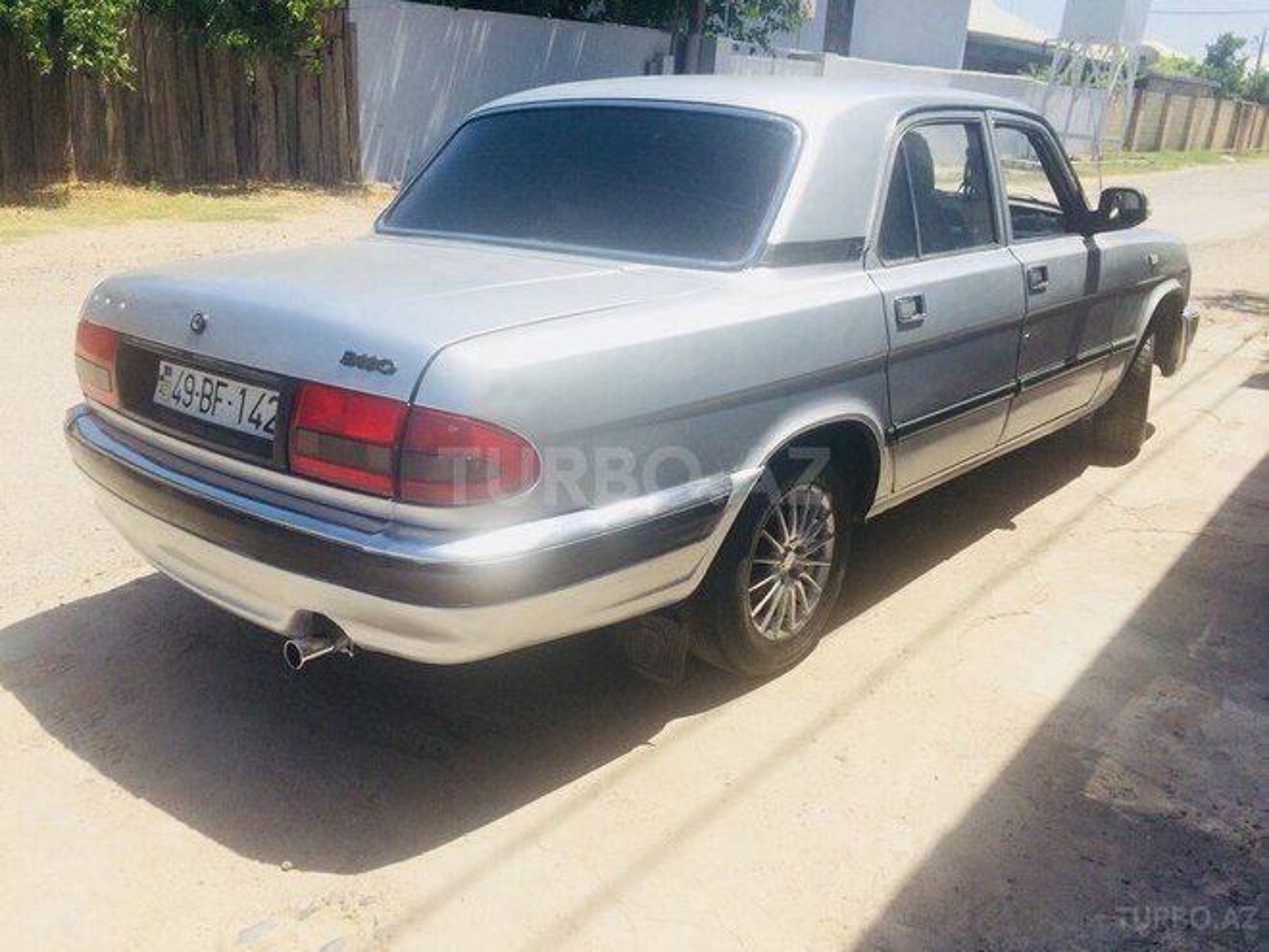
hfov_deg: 61.7
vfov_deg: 48.2
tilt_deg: -19.3
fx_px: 1063
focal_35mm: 29
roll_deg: -3.6
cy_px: 476
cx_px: 634
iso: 32
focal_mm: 4.15
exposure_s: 1/2053
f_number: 2.2
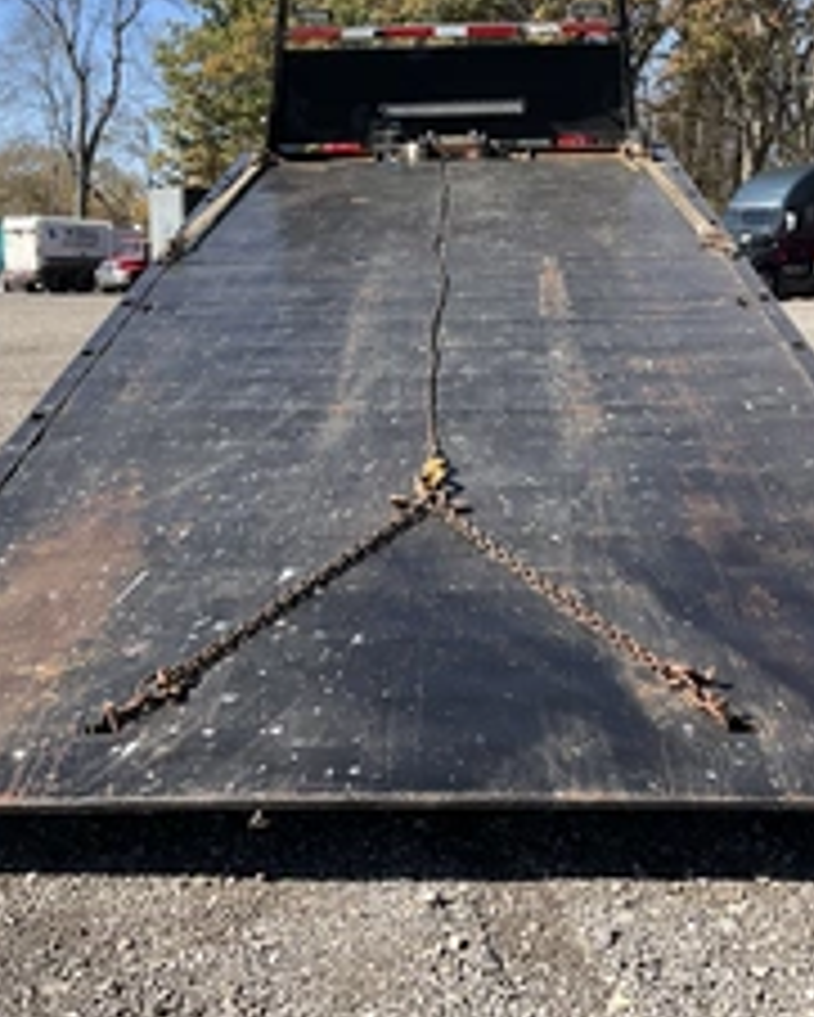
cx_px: 400
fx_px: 1505
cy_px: 378
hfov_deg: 30.3
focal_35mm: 50
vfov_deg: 37.1
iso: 25
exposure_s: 1/1015
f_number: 1.8
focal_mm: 3
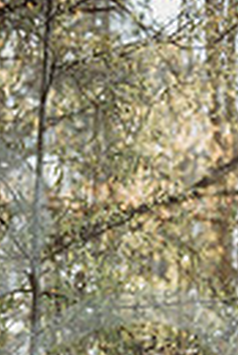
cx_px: -115
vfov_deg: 8.2
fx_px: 2393
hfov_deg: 5.6
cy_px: 595
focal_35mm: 242
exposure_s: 1/250
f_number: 2.8
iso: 100
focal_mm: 70
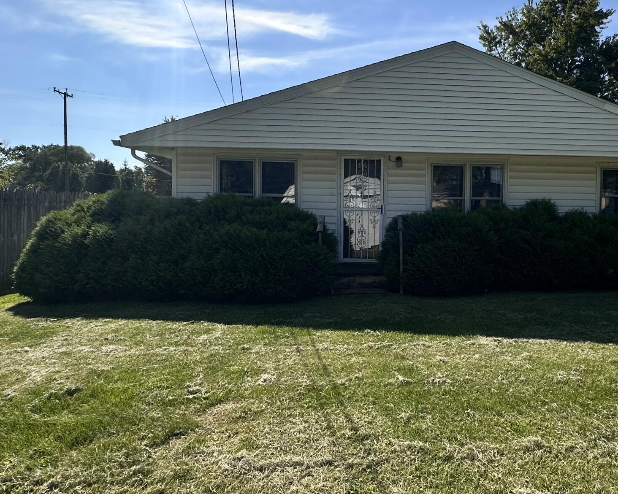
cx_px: 413
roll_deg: -1.2
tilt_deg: -3.6
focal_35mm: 28
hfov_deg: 60.7
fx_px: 512
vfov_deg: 51.5
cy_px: 239
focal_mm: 2.22
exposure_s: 1/2747
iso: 50
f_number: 2.2
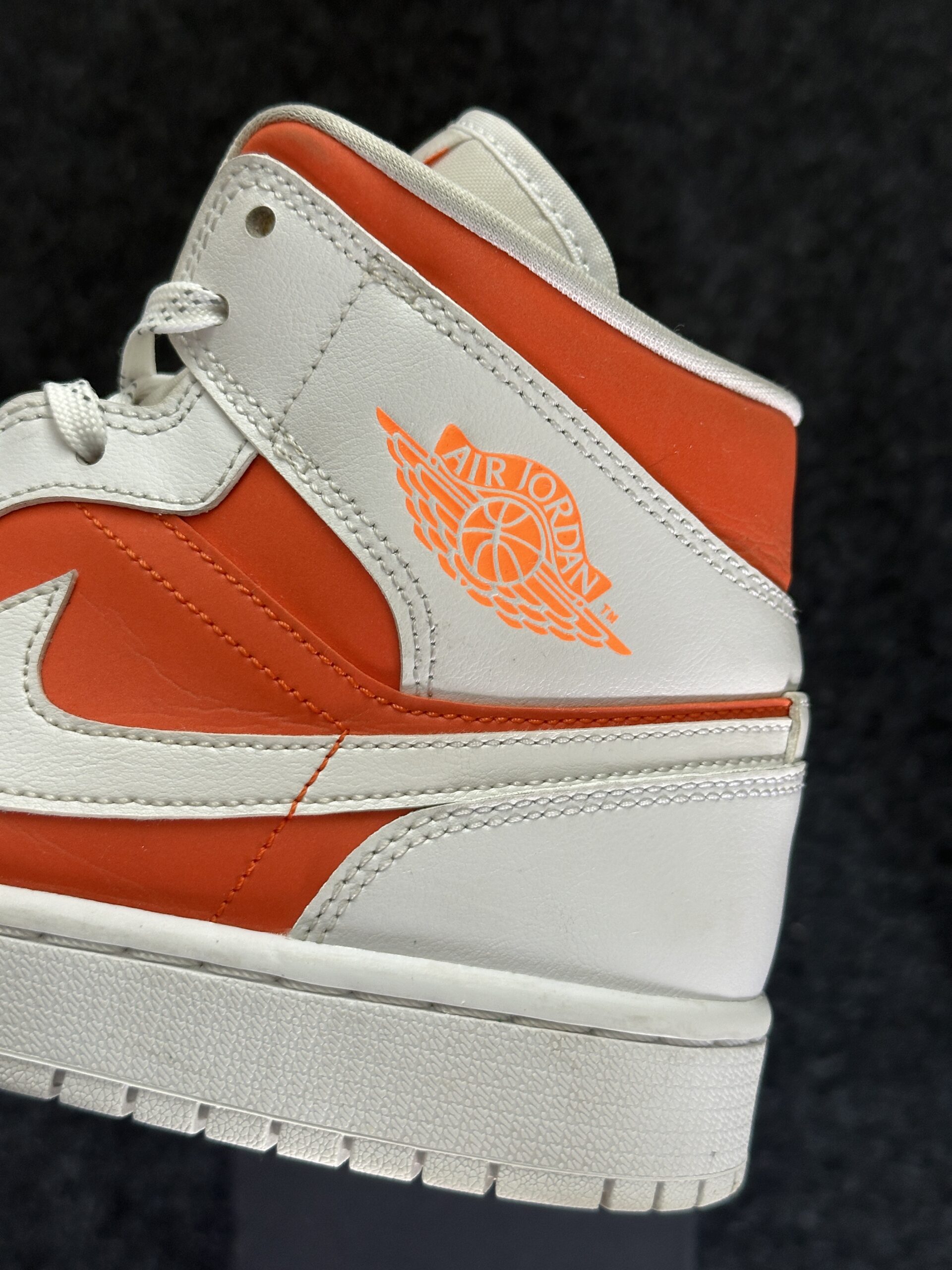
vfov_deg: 39.7
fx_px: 1760
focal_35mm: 48
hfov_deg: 30.3
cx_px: 476
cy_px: 635
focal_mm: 6.86
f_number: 1.78
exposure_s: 1/50
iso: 100
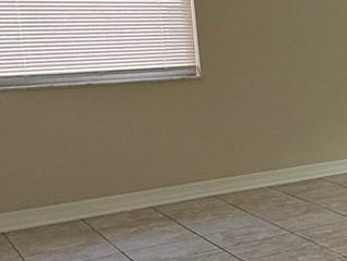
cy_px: 98
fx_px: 702
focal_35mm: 70
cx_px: 730
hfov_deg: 17.5
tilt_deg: -6.4
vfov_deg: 21.0
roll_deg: +0.1
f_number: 2.2
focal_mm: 2.22
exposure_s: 1/120
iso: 50
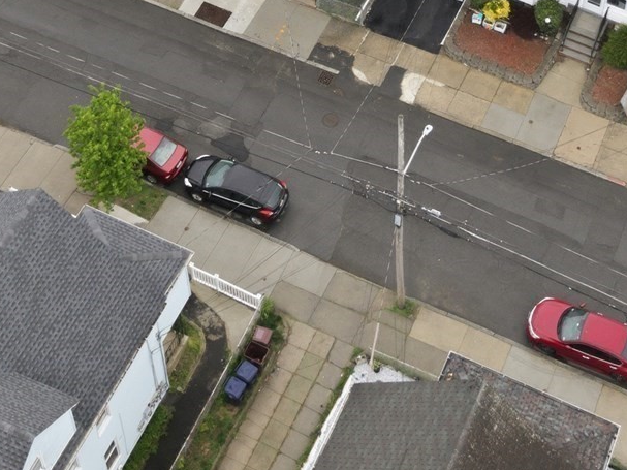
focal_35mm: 81
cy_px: -153
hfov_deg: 24.1
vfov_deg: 17.1
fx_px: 1467
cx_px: 366
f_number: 1.8
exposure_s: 1/1000
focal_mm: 8.7
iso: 110
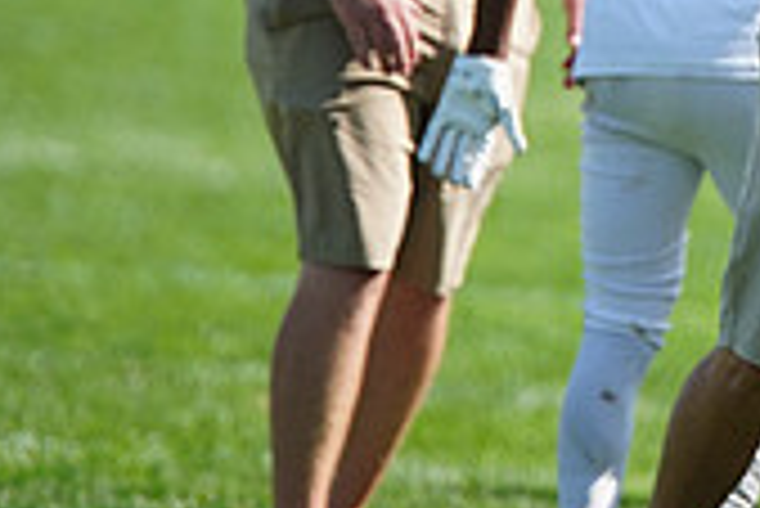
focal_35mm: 1027
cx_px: 1025
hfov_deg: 2.0
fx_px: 21699
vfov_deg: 1.3
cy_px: -146
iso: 400
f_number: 2.8
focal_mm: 300
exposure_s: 1/3200
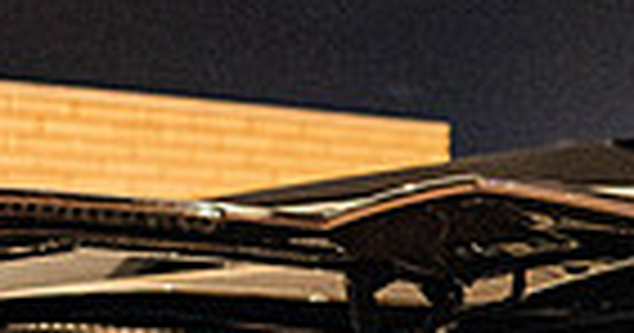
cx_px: 870
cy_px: 334
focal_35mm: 149
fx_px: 2466
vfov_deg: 7.7
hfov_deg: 14.0
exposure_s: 1/13
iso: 5000
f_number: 2.8
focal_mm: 29
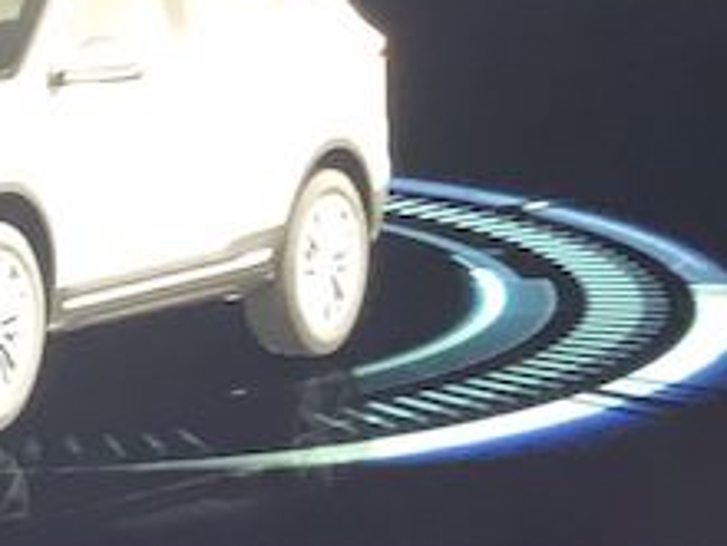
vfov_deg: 10.4
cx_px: -350
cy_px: 281
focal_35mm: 142
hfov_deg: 13.2
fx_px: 2982
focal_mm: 4.25
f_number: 1.8
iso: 1000
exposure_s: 1/4
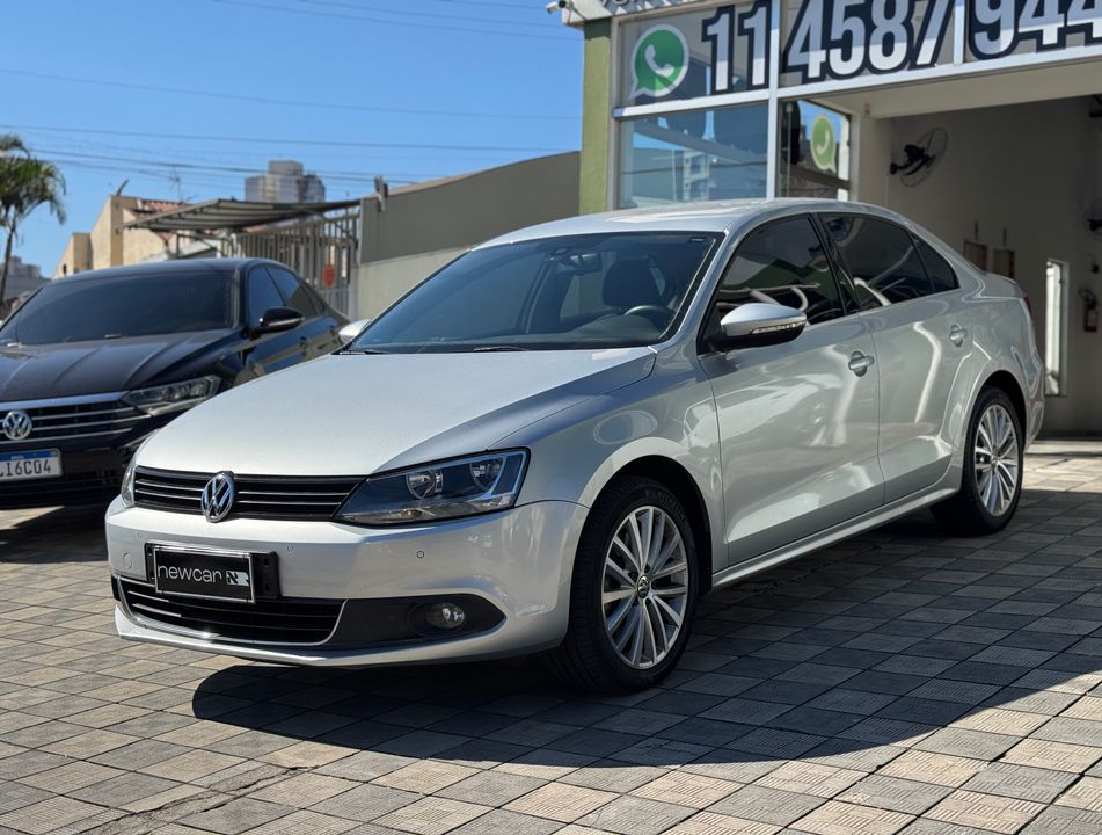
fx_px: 1533
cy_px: 418
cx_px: 551
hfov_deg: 39.5
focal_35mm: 48
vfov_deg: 30.4
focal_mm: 6.76
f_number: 1.78
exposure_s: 1/3817
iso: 64
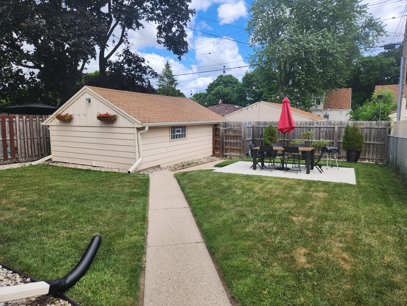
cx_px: 204
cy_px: 153
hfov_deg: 73.9
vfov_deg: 58.9
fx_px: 270
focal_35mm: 23
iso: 20
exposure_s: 1/1354
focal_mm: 5.4
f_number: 1.8
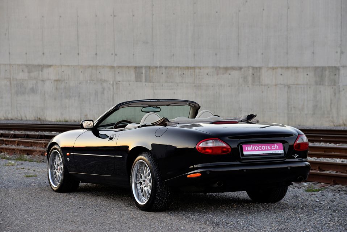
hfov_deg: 20.4
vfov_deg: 13.7
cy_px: 116
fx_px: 964
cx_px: 174
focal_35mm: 100
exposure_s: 1/50
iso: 500
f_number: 6.3
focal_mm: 100
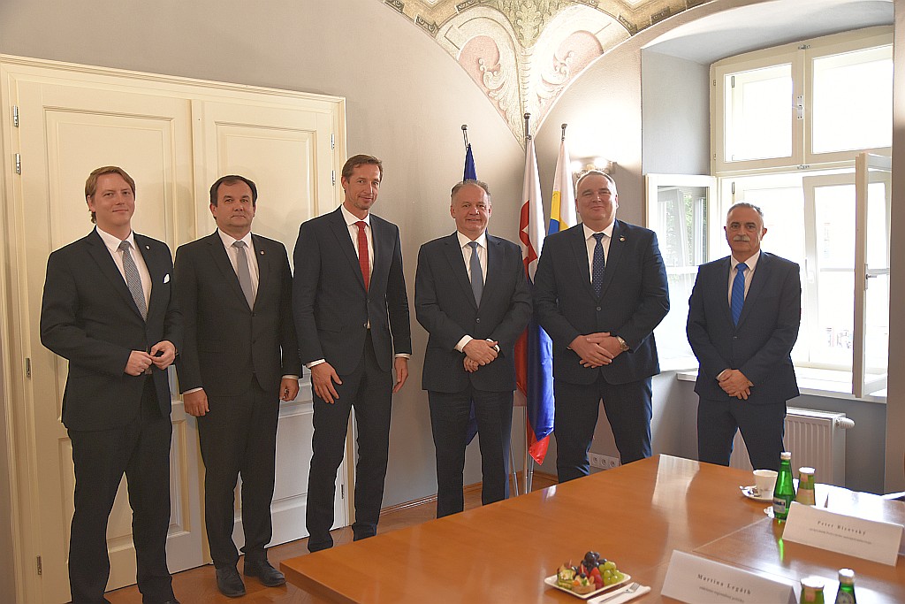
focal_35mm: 33
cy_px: 302
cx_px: 452
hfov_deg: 57.2
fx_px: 830
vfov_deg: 40.0
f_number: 2.8
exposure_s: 1/30
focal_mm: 22
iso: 800
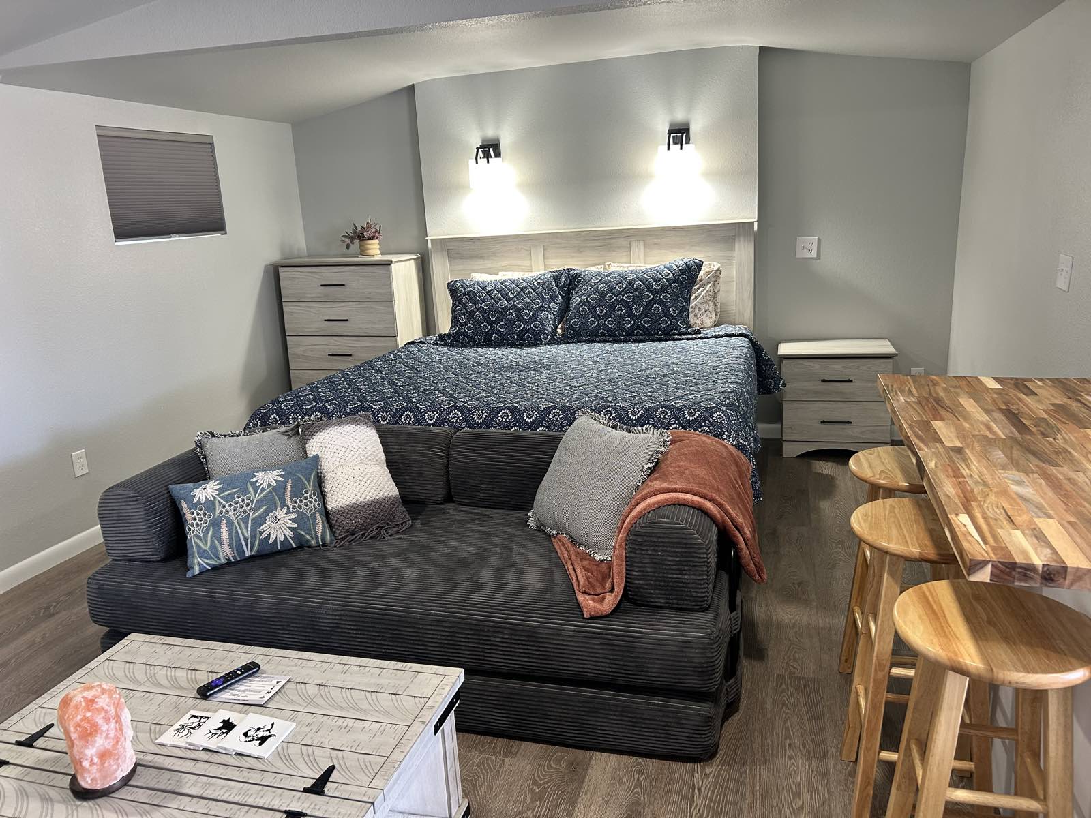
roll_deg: +3.4
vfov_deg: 53.1
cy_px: 409
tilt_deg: -13.5
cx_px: 546
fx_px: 819
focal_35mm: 26
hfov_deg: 67.3
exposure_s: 1/60
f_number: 1.5
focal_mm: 5.7
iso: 125
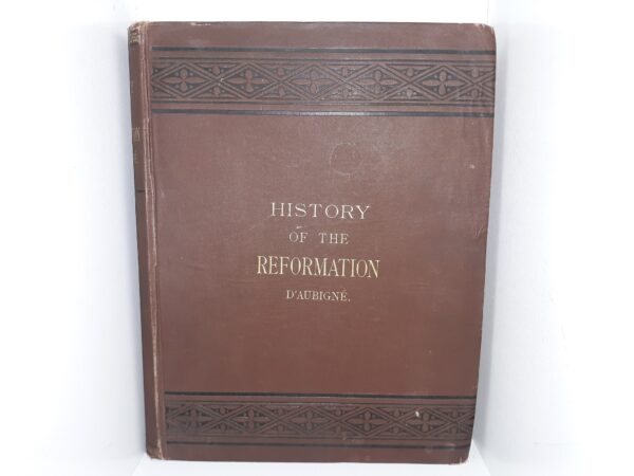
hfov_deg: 63.4
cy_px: 238
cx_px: 317
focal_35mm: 28
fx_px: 513
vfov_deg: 49.7
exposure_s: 1/40
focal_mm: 3.7
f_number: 1.7
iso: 40
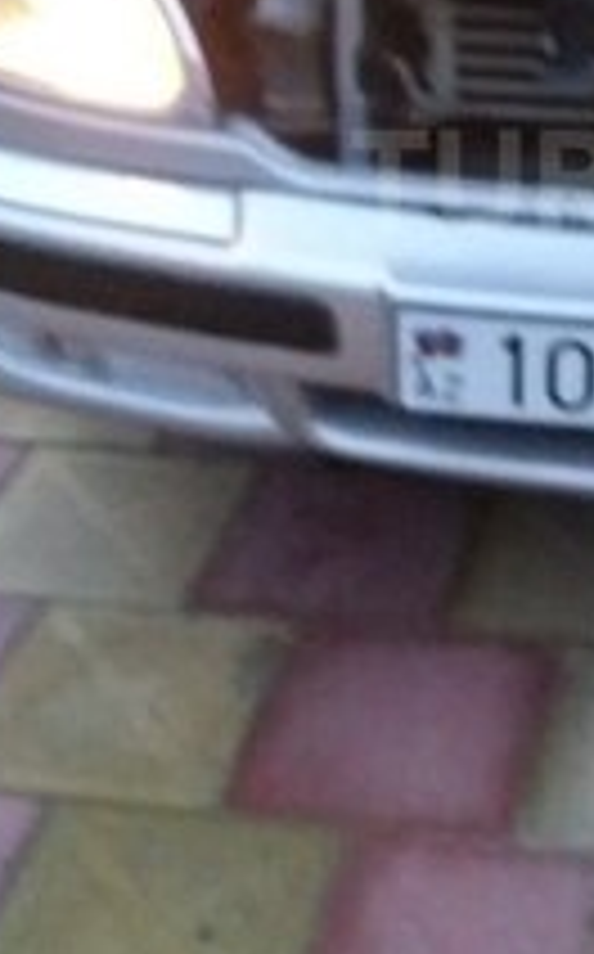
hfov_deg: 18.4
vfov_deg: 29.9
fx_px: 1740
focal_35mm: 67
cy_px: 180
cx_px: 698
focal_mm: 3.7
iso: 640
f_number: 1.9
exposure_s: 1/17
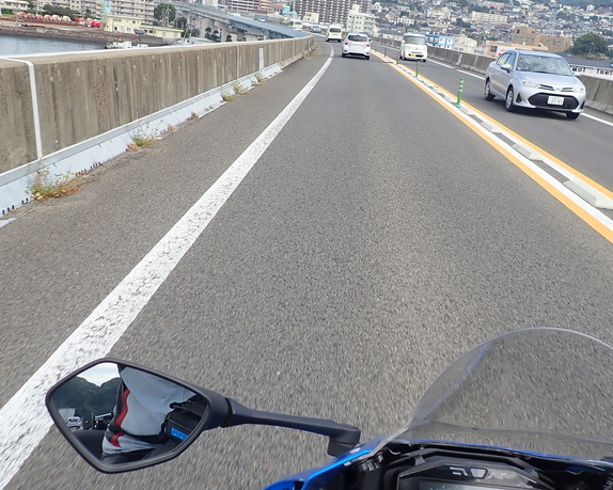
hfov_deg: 52.8
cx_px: 331
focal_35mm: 34
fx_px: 617
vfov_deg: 43.3
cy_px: 226
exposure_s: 1/800
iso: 100
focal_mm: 4.5
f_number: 2.8
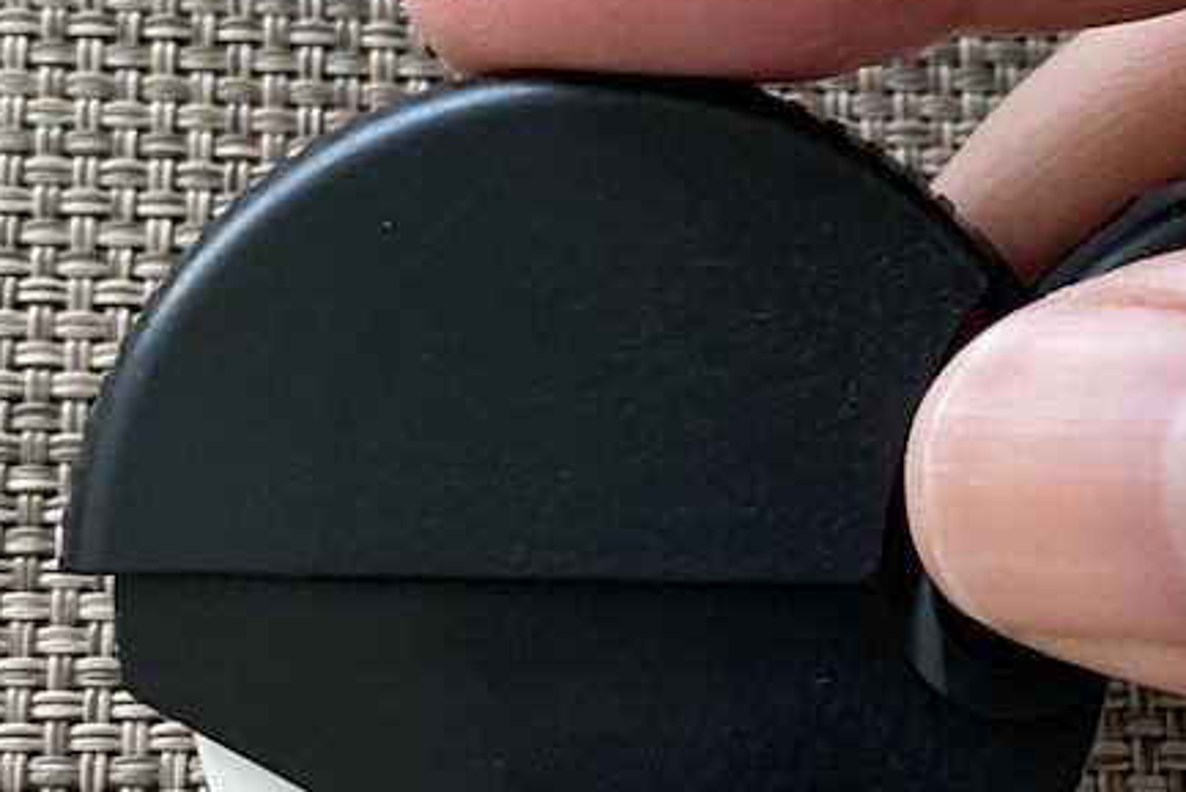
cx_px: 838
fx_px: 2373
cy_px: 403
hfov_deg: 27.8
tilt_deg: -74.5
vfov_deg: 18.9
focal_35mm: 72
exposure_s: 1/60
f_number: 1.8
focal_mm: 4.25
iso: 160
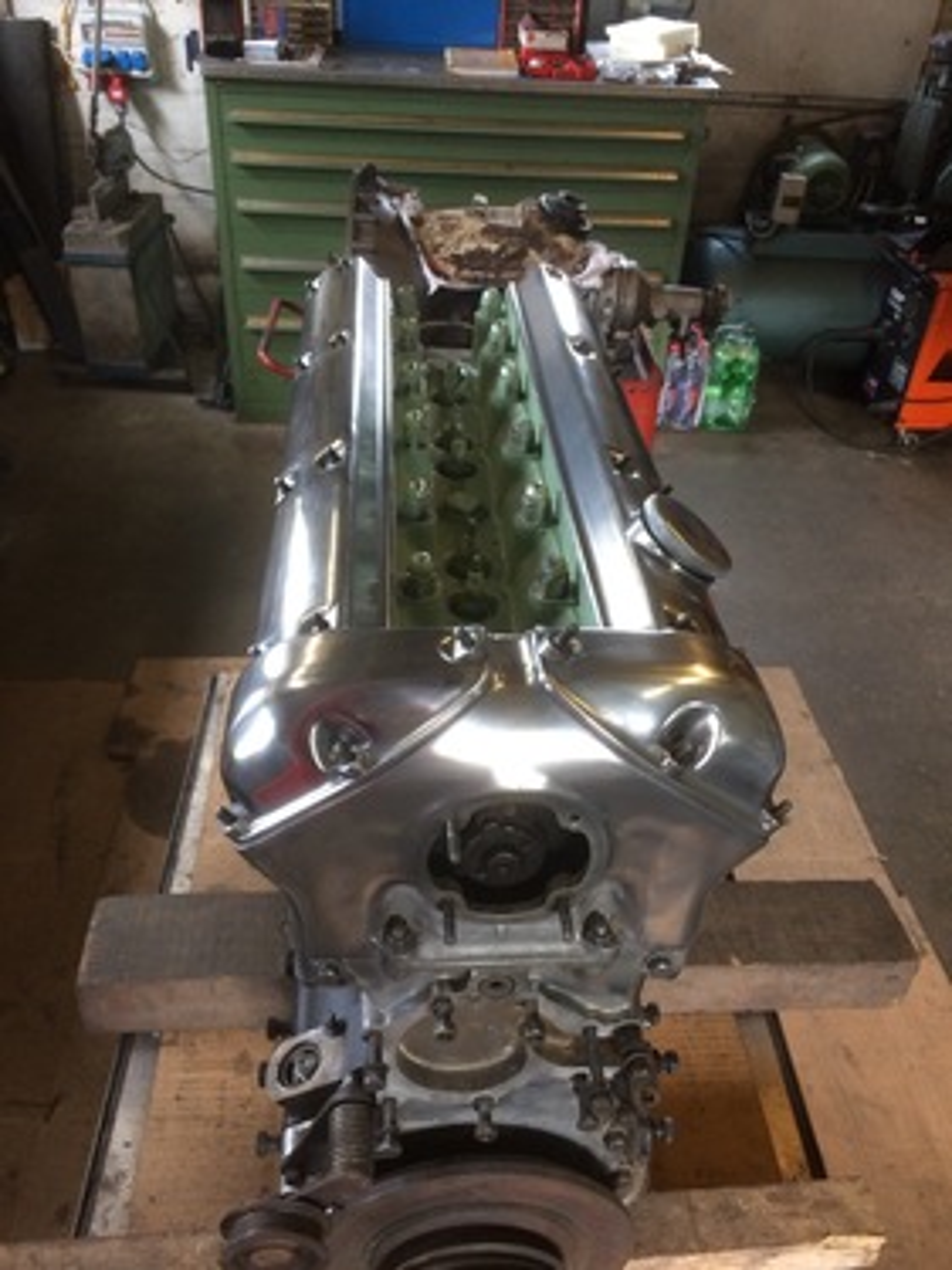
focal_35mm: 29
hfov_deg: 48.2
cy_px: 635
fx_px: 1064
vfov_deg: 61.7
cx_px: 476
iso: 160
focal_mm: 4.15
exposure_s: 1/33
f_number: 2.2
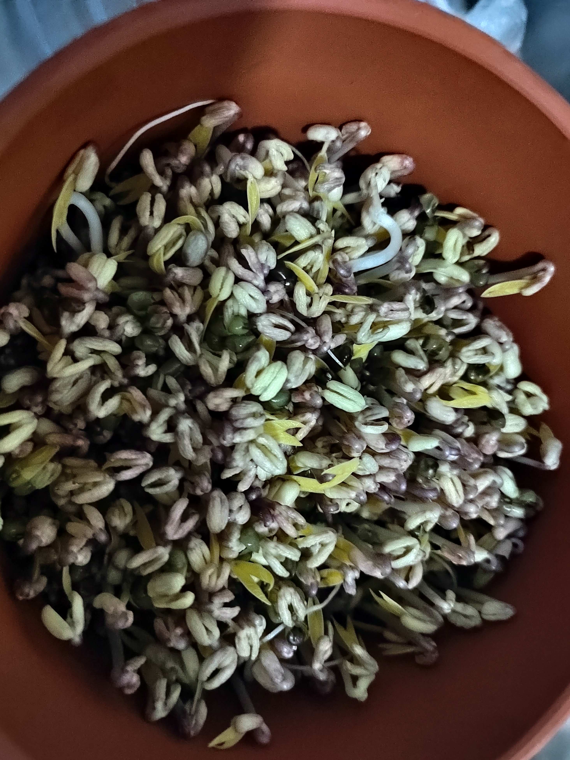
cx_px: 285
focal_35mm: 23
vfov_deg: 73.9
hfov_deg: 58.9
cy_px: 380
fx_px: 505
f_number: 1.9
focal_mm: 5.52
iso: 6400
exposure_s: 1/10
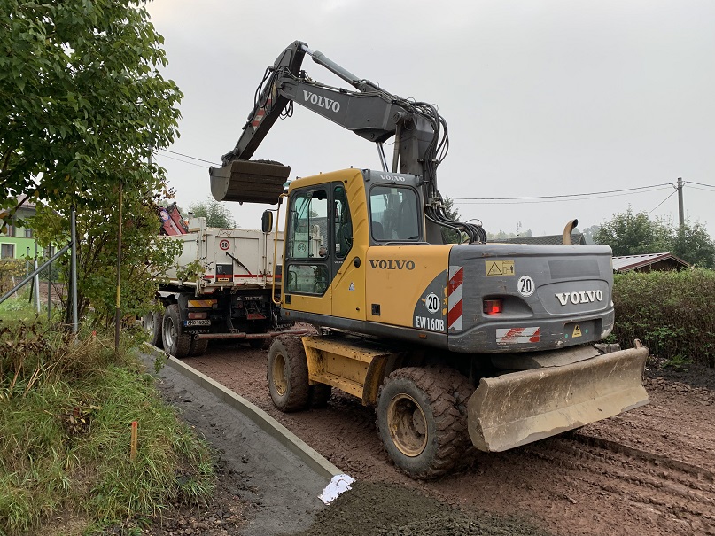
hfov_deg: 67.3
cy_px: 268
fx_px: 537
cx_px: 358
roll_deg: +0.5
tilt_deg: +2.9
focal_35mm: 26
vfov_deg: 53.1
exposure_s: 1/122
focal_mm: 4.25
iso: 40
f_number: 1.8
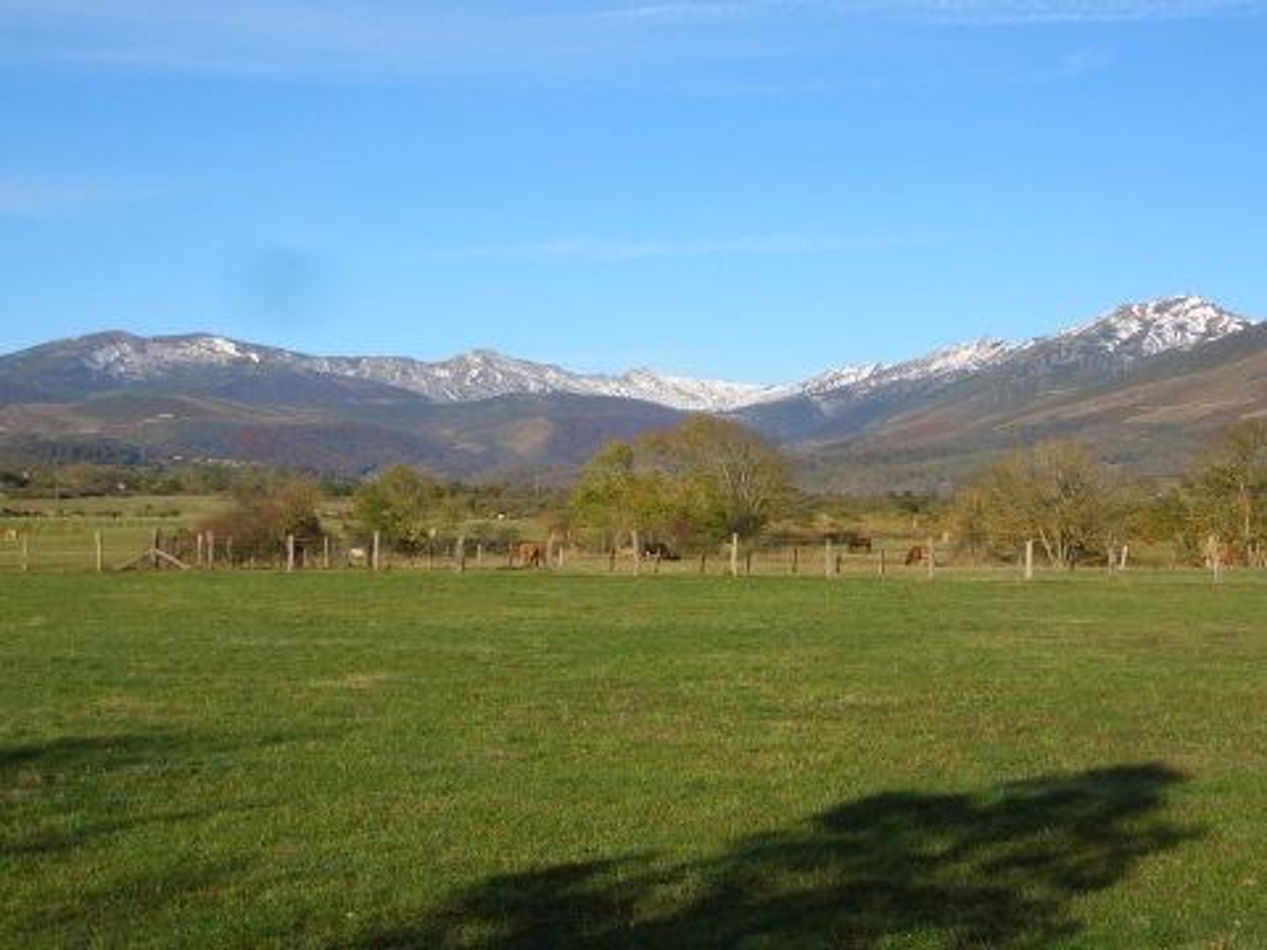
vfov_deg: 23.7
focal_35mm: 62
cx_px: 634
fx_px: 2269
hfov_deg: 31.2
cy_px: 475
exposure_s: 1/320
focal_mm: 10.2
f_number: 5.6
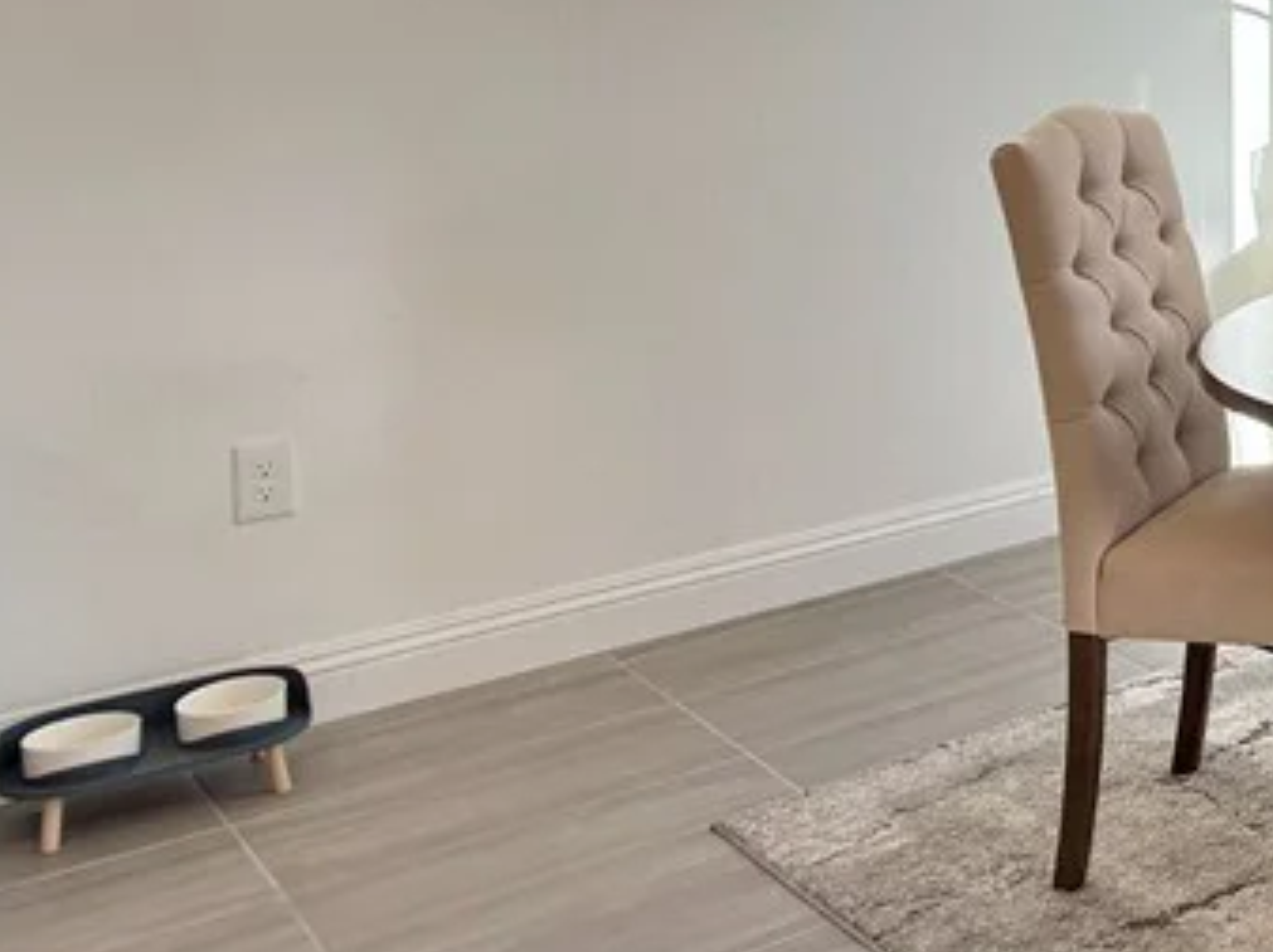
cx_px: 1825
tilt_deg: -0.4
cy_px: -83
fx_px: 2682
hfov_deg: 22.6
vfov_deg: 19.3
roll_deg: +1.3
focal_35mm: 73
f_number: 1.78
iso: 100
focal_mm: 6.76
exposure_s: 1/234
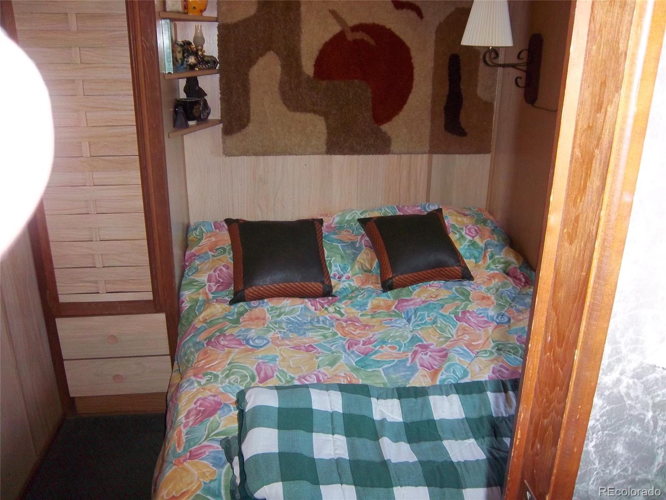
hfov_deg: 63.4
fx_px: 539
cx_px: 333
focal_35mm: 28
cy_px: 250
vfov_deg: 49.7
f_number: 3.5
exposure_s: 1/30
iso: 160
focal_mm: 5.05
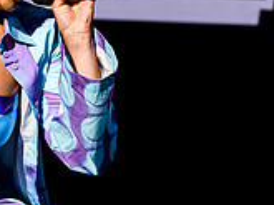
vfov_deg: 3.0
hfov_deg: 4.1
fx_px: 3839
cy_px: 39
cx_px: -35
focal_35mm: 486
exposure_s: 1/640
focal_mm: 130
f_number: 7.1
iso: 250
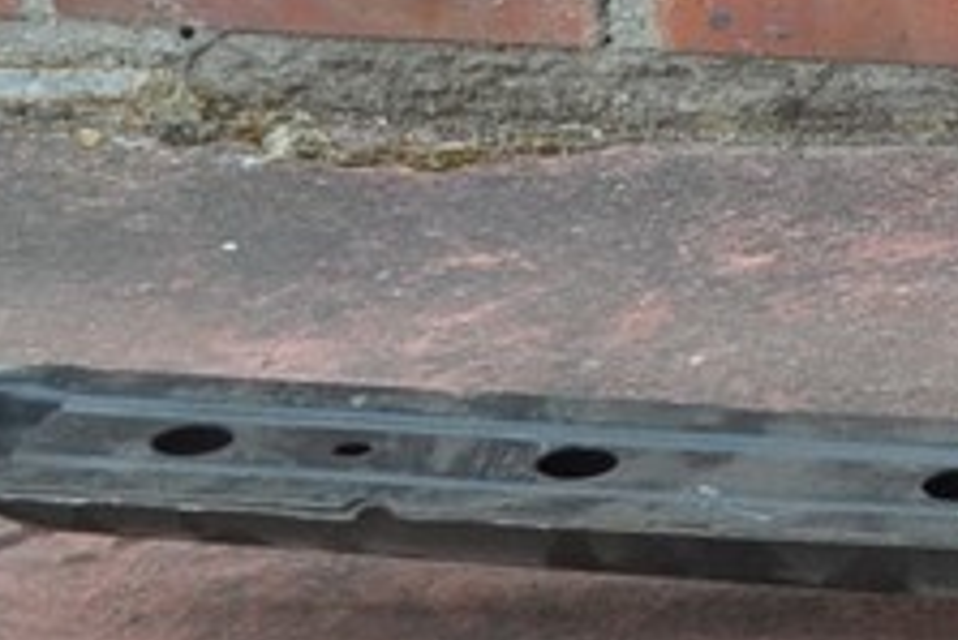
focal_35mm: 218
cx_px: 2612
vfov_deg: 6.3
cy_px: -64
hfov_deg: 8.3
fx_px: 5805
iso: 320
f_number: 5.6
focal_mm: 24
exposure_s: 1/125
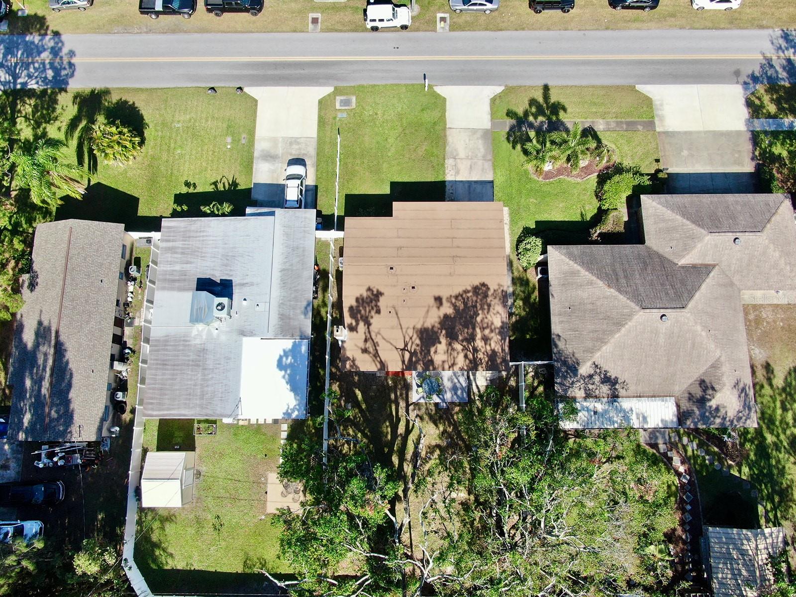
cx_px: 398
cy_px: 298
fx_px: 552
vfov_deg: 56.8
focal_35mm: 24
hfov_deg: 71.6
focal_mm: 4.39
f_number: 2.8
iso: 100
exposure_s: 1/800
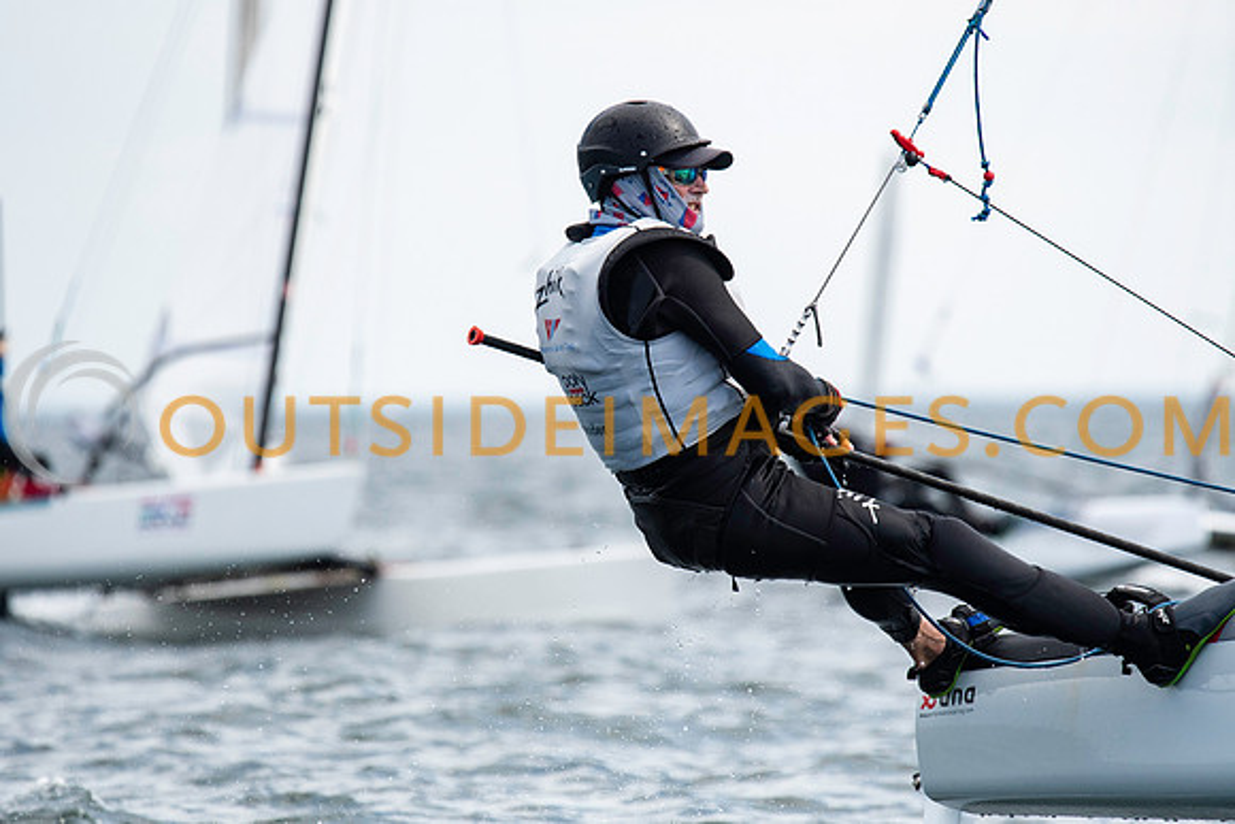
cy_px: 412
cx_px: 618
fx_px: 15440
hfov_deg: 4.6
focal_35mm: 450
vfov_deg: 3.1
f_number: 5
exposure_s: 1/4000
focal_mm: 300
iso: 400
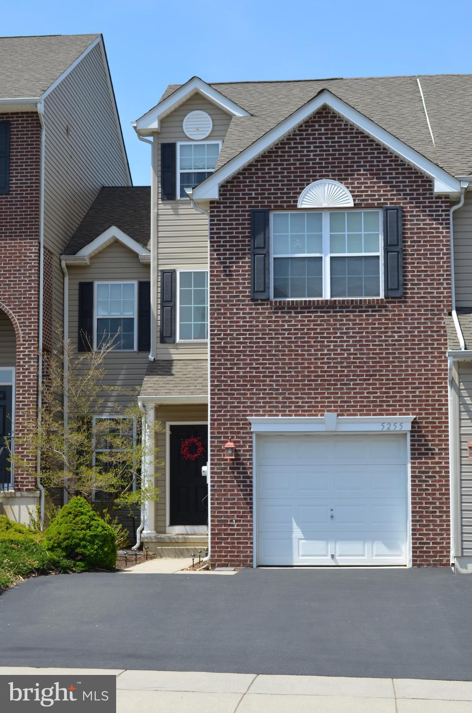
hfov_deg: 22.5
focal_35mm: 60
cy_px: 356
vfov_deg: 33.5
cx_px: 236
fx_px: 1186
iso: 125
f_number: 8
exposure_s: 1/250
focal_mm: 40
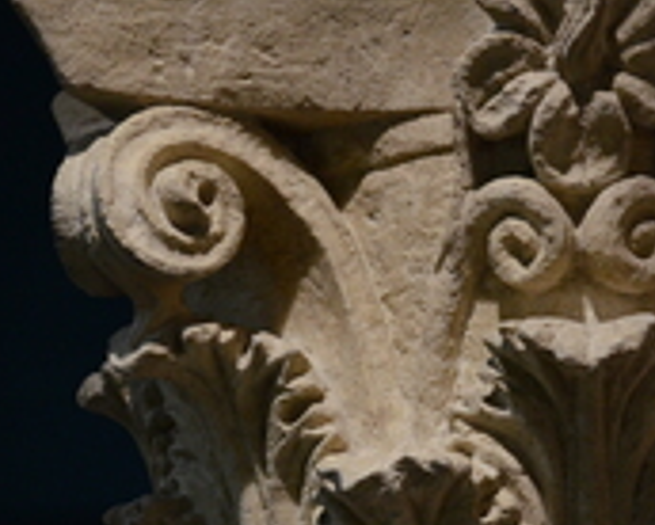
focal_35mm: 111
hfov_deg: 17.0
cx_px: 602
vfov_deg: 13.9
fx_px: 2158
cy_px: 337
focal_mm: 31
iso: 2000
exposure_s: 1/60
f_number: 4
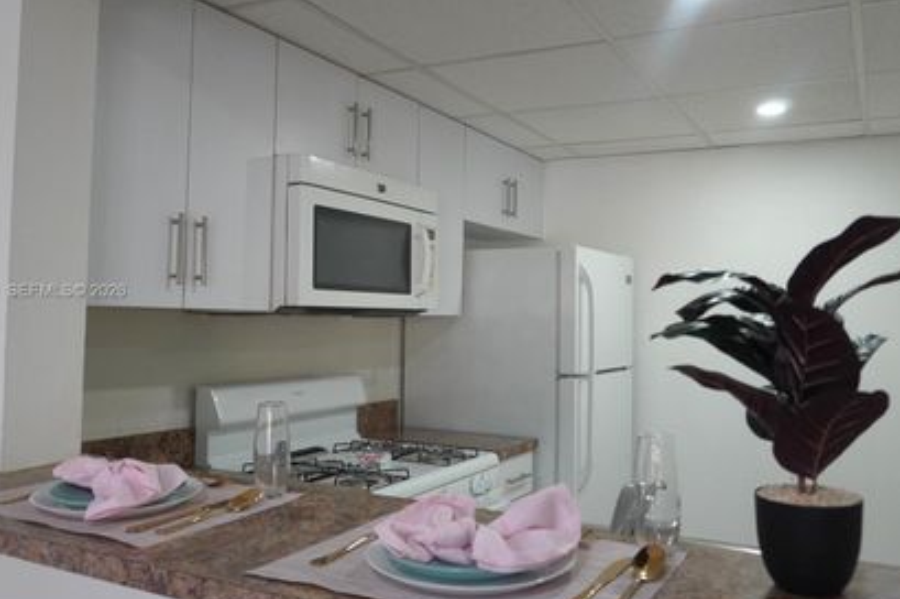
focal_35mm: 33
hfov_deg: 57.3
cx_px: 462
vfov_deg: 39.9
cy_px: 292
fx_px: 824
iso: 1000
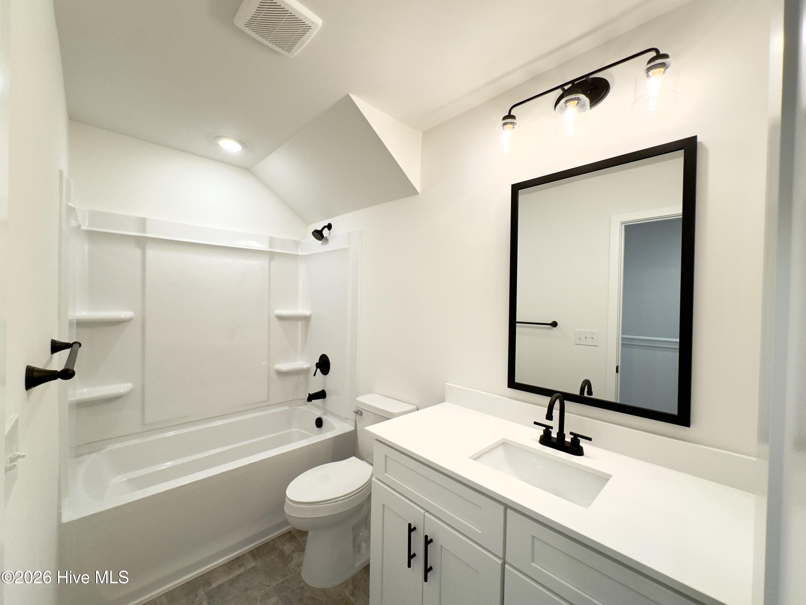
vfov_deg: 85.7
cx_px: 403
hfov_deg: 102.1
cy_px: 302
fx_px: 326
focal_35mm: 14
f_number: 2.2
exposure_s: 1/120
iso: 80
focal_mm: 2.22
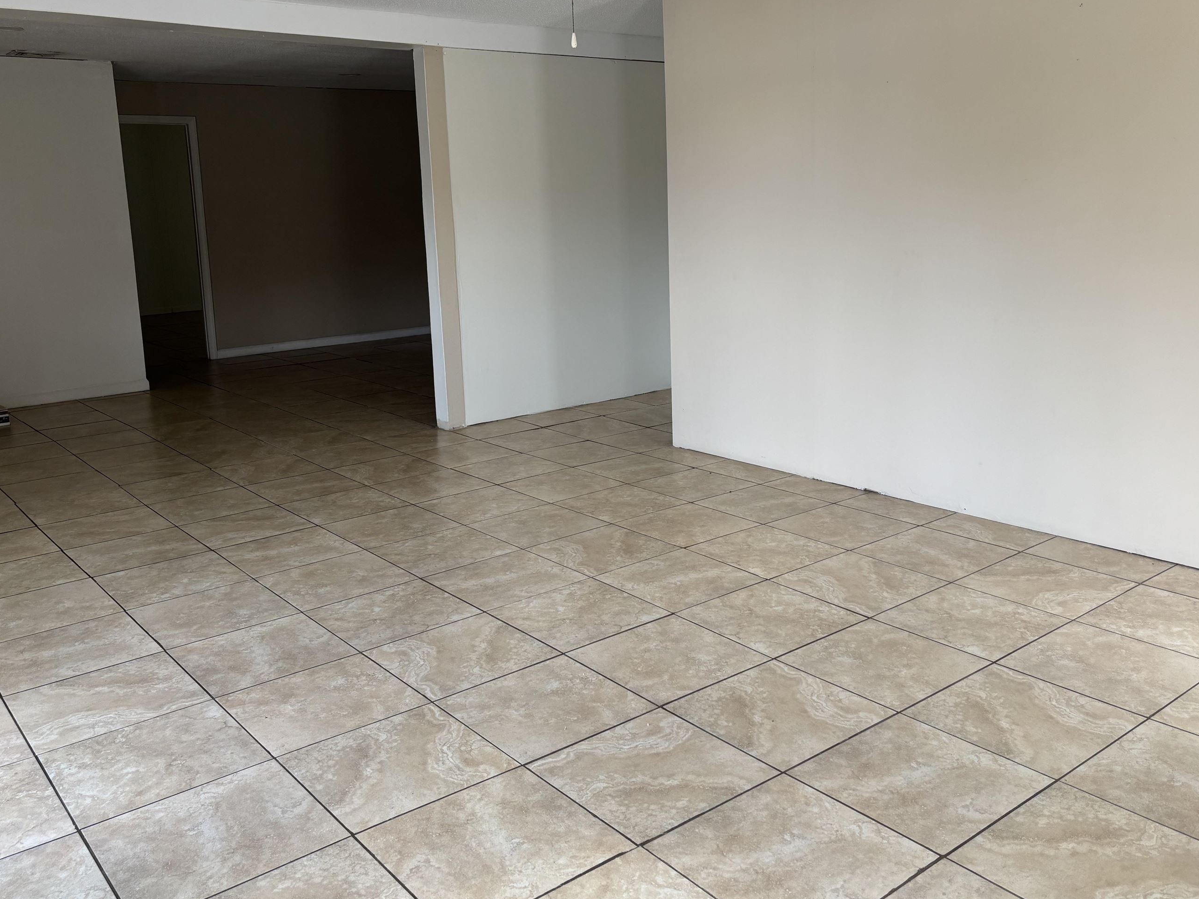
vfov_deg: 45.3
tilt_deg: -9.9
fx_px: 1074
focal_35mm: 31
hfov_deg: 58.3
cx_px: 623
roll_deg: +2.1
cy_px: 382
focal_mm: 5.96
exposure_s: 1/121
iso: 64
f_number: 1.6
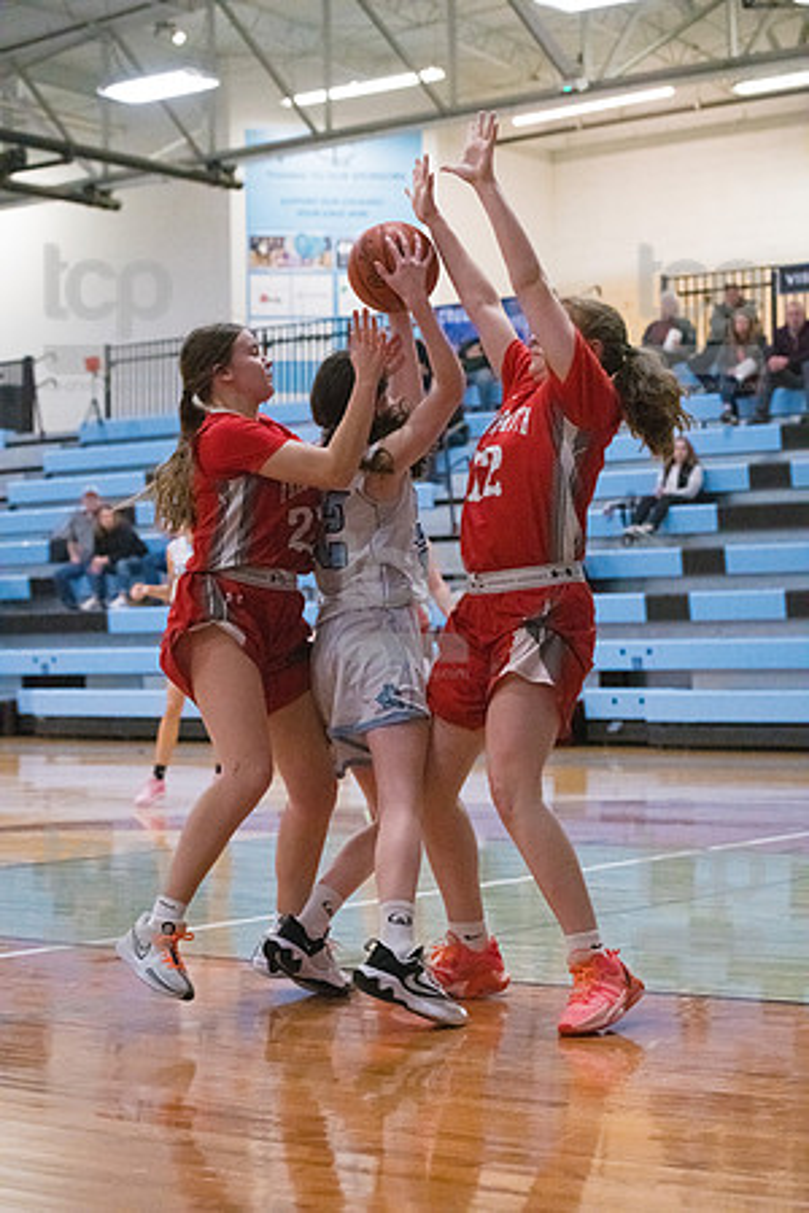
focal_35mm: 70
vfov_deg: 28.8
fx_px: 2359
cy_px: 606
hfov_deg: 19.5
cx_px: 404
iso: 8000
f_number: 4
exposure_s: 1/1600
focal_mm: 70
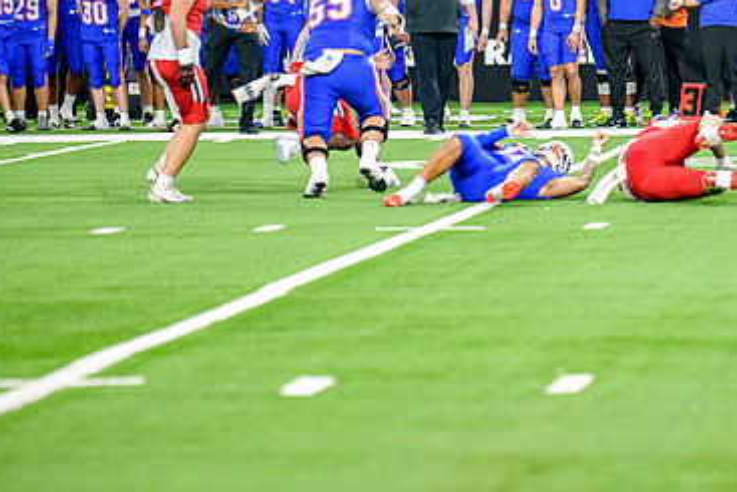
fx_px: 6308
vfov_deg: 4.5
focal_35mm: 308
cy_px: 113
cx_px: 556
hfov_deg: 6.7
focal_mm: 195
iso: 1250
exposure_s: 1/400
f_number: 2.8
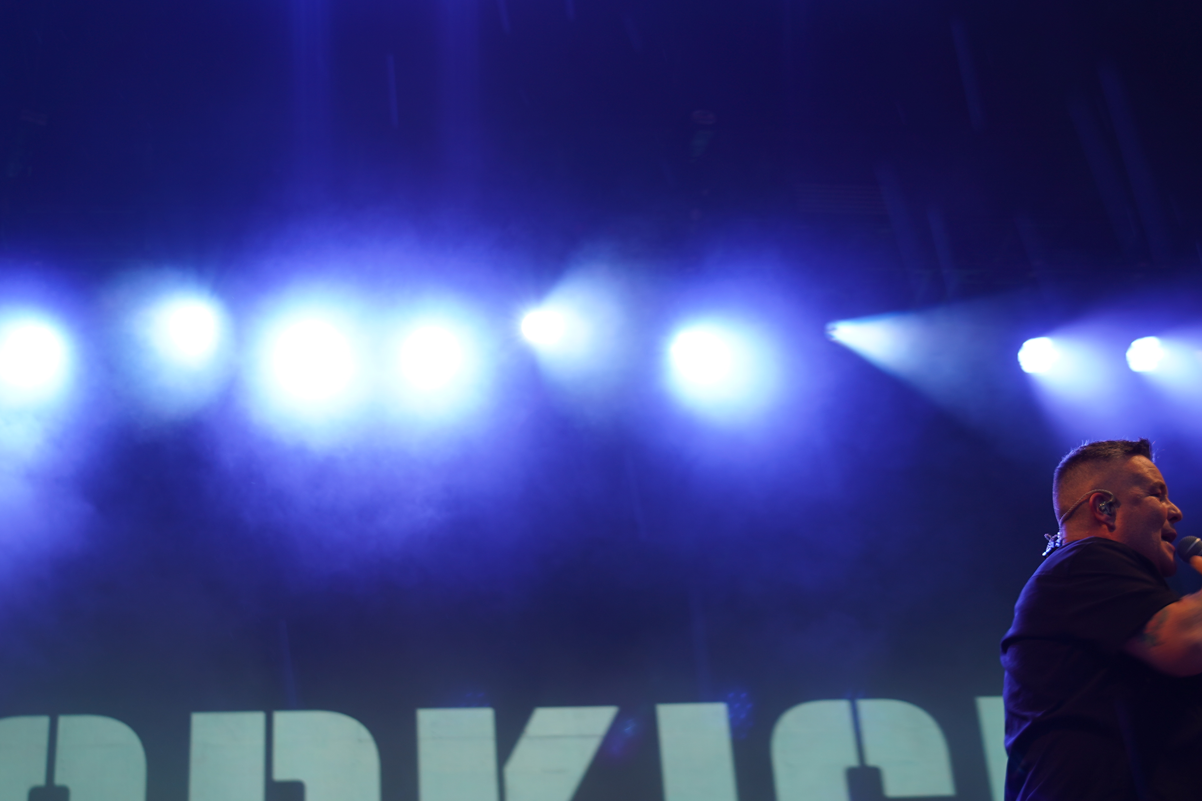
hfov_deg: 36.9
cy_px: 521
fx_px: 1803
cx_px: 578
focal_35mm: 54
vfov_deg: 25.0
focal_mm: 35
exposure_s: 1/60
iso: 100
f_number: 4
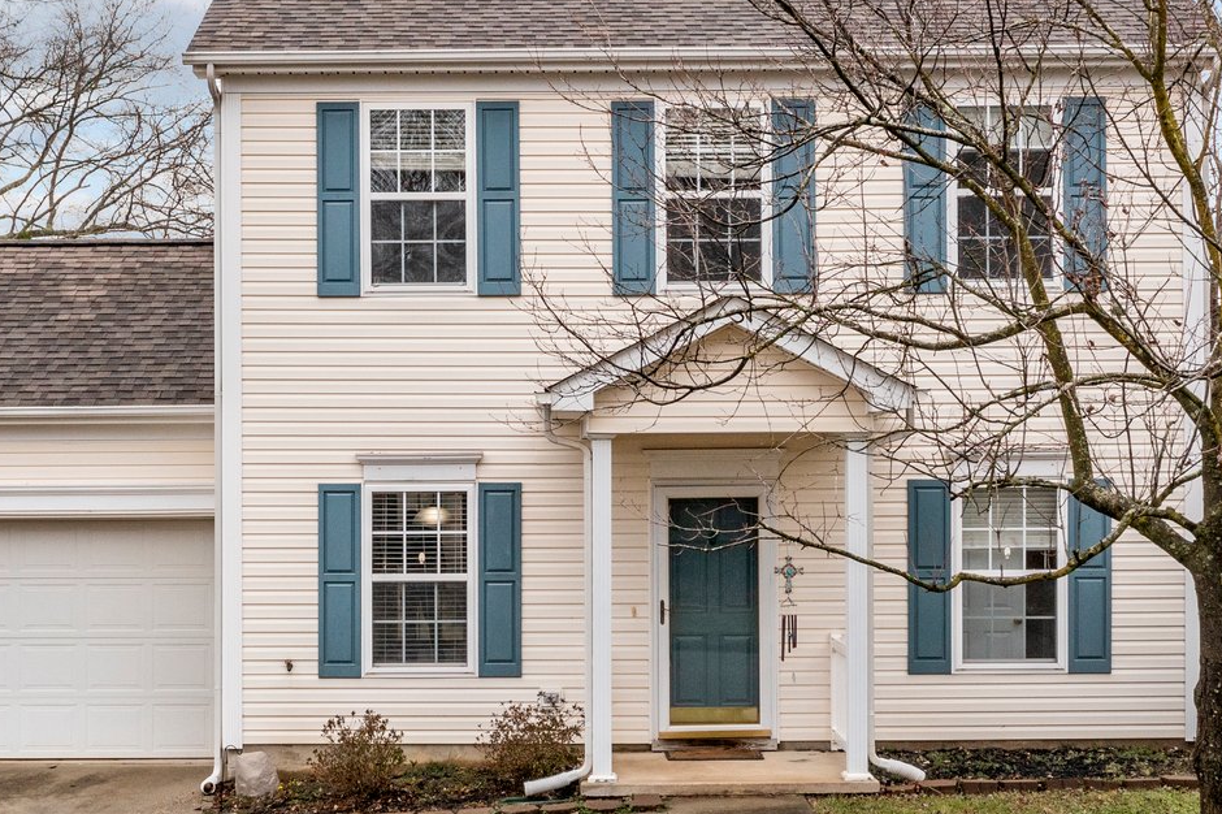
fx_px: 2070
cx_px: 526
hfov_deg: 32.8
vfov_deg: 22.2
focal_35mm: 61
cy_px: 494
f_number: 5
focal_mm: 10.26
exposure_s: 1/320
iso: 100
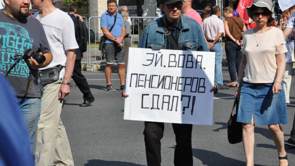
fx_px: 927
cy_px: 74
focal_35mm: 119
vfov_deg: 10.2
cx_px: 147
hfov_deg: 18.1
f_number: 14
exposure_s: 1/800
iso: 1000
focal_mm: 75
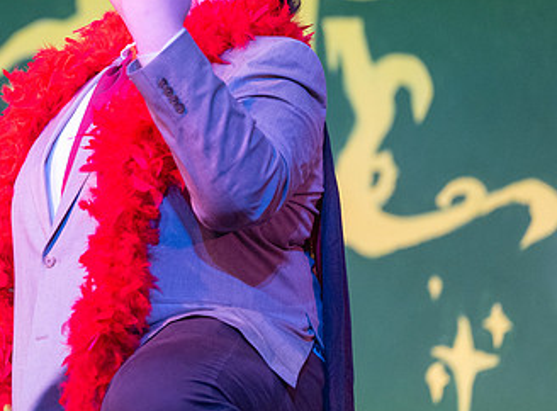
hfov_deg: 4.7
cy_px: 134
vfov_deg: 3.4
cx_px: 82
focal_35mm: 428
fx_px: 6847
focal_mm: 200
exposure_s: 1/400
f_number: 2.8
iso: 1100
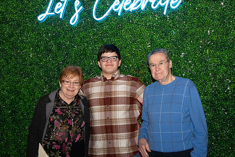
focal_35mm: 55
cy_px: 68
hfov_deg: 36.2
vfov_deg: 24.6
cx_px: 114
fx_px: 359
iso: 4000
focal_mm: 30
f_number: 11
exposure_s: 1/250
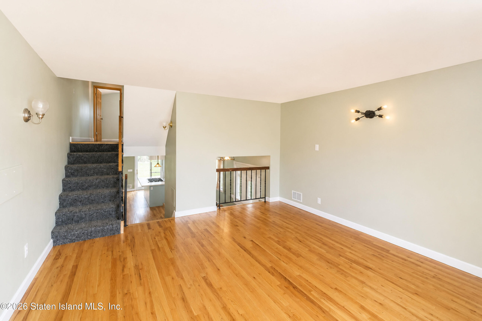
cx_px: 241
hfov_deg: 100.4
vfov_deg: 77.3
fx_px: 201
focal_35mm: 15
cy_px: 160
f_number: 7.1
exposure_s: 1/60
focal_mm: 10
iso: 1600
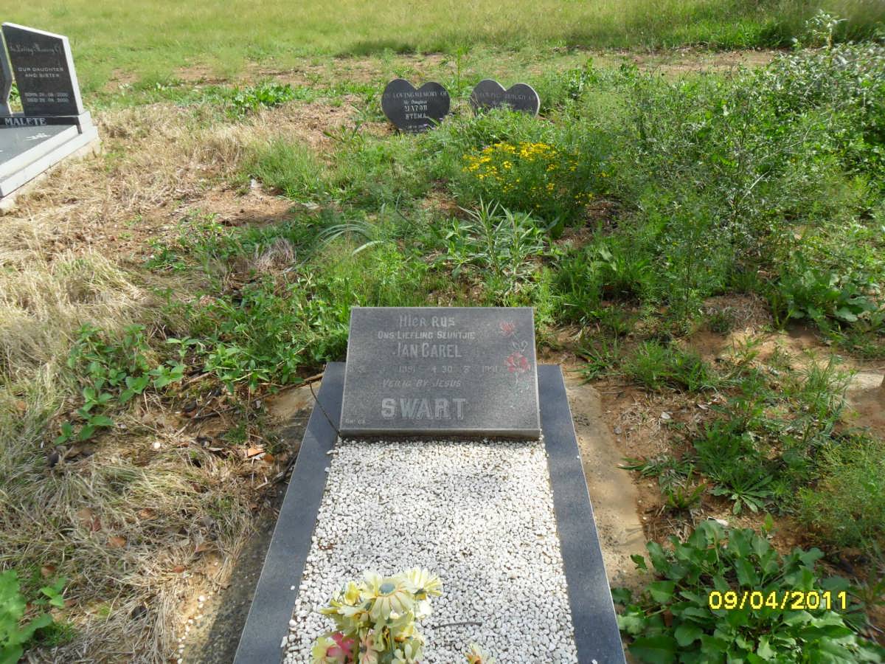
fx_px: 690
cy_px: 332
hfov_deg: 65.3
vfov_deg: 51.4
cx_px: 442
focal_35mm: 27
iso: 100
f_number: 3.5
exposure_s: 1/750
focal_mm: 4.9
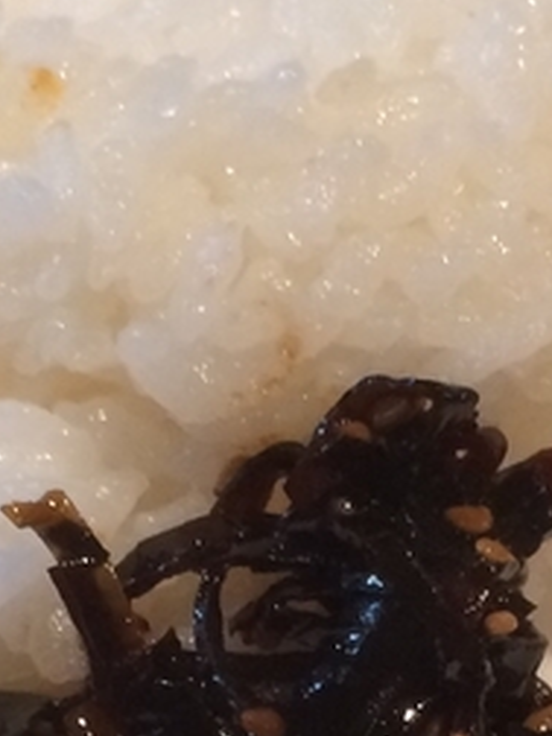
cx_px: 164
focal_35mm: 138
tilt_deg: -59.2
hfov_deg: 10.7
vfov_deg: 13.9
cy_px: 870
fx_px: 2934
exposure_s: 1/30
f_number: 2.2
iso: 200
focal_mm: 4.15
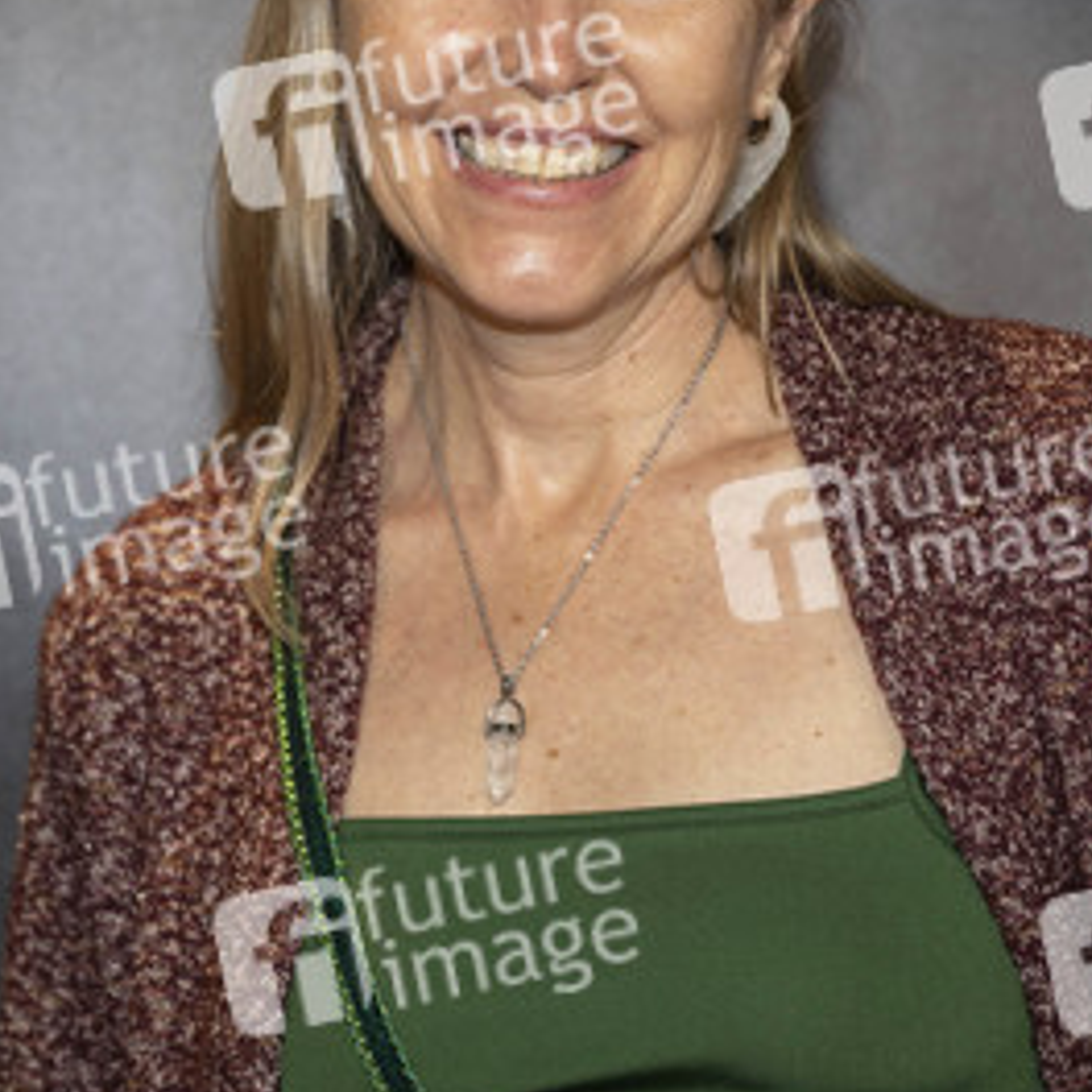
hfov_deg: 11.8
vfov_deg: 11.8
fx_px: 5282
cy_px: 318
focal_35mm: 148
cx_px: 546
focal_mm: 115
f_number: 4
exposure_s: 1/250
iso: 800
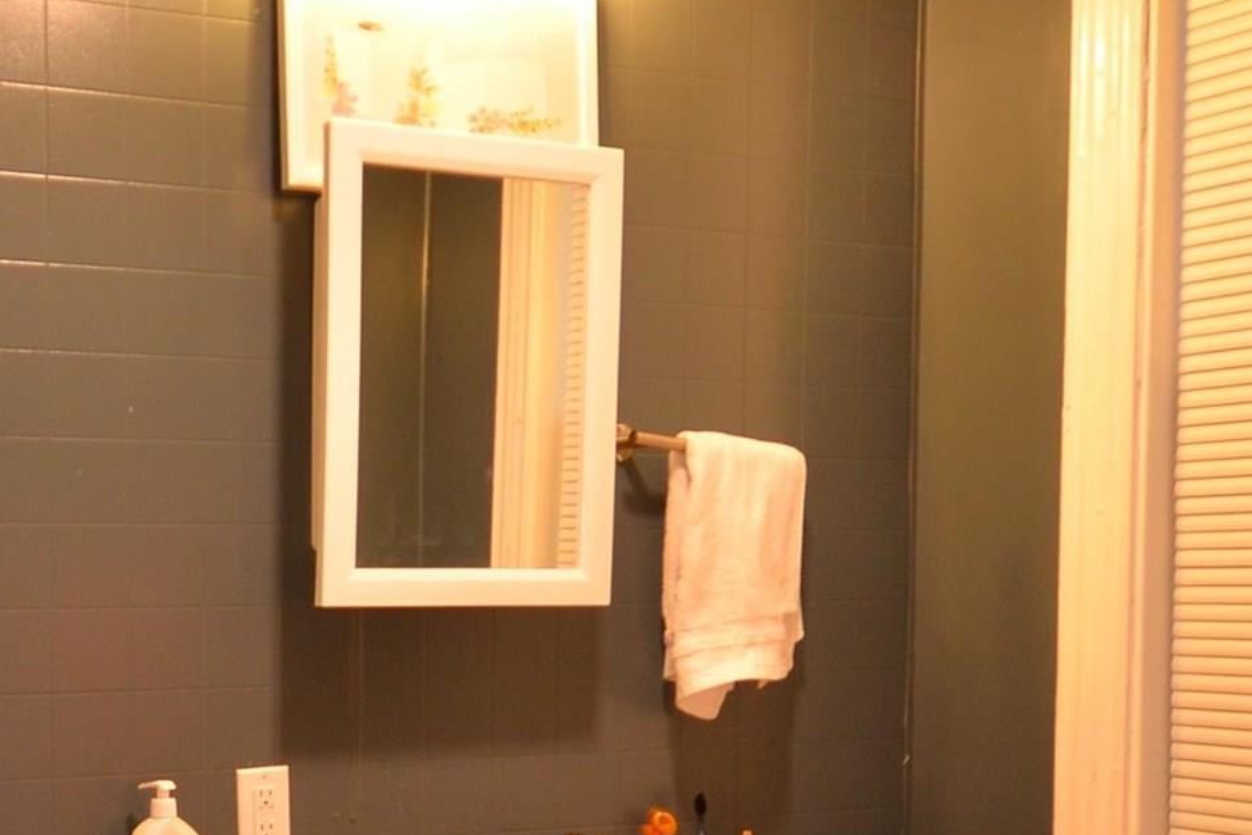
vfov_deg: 27.1
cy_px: 643
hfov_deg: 37.9
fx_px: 1705
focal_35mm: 49
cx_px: 145
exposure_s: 1/60
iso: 560
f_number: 3.5
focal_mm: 10
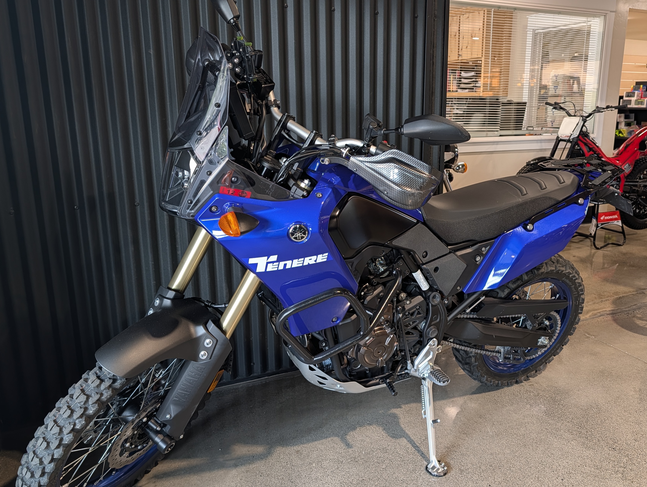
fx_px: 543
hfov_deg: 61.3
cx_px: 368
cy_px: 243
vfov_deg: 48.3
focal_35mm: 29
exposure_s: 1/40
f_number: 1.68
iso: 46
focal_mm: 6.9
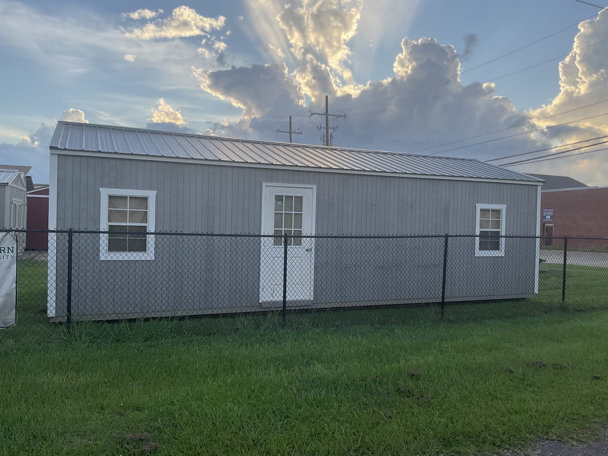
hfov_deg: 61.7
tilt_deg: -0.1
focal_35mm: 29
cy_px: 228
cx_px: 304
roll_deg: -1.0
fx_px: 509
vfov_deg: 48.2
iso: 16
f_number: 1.8
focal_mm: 3
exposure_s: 1/719
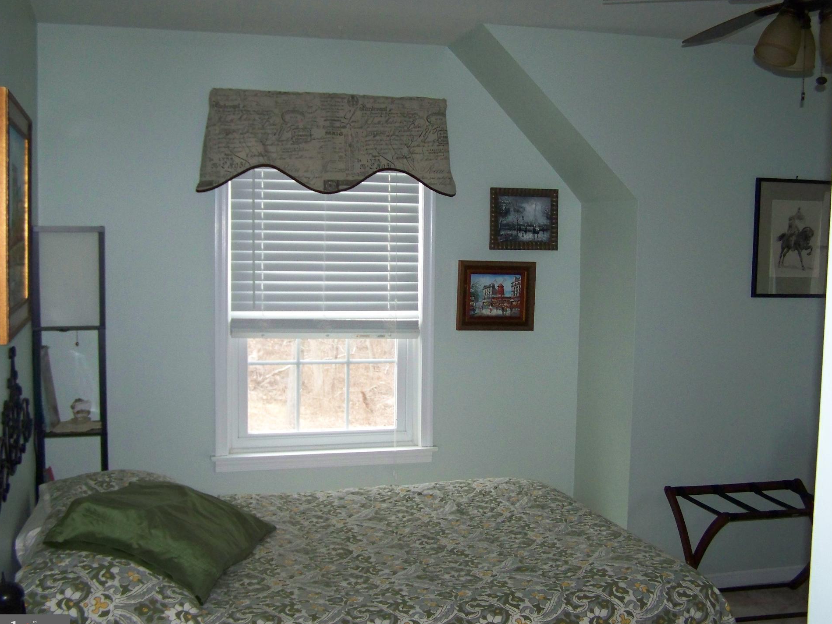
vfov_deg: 35.1
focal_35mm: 41
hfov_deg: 45.8
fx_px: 986
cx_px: 409
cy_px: 314
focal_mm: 6.3
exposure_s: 1/40
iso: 200
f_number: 2.8
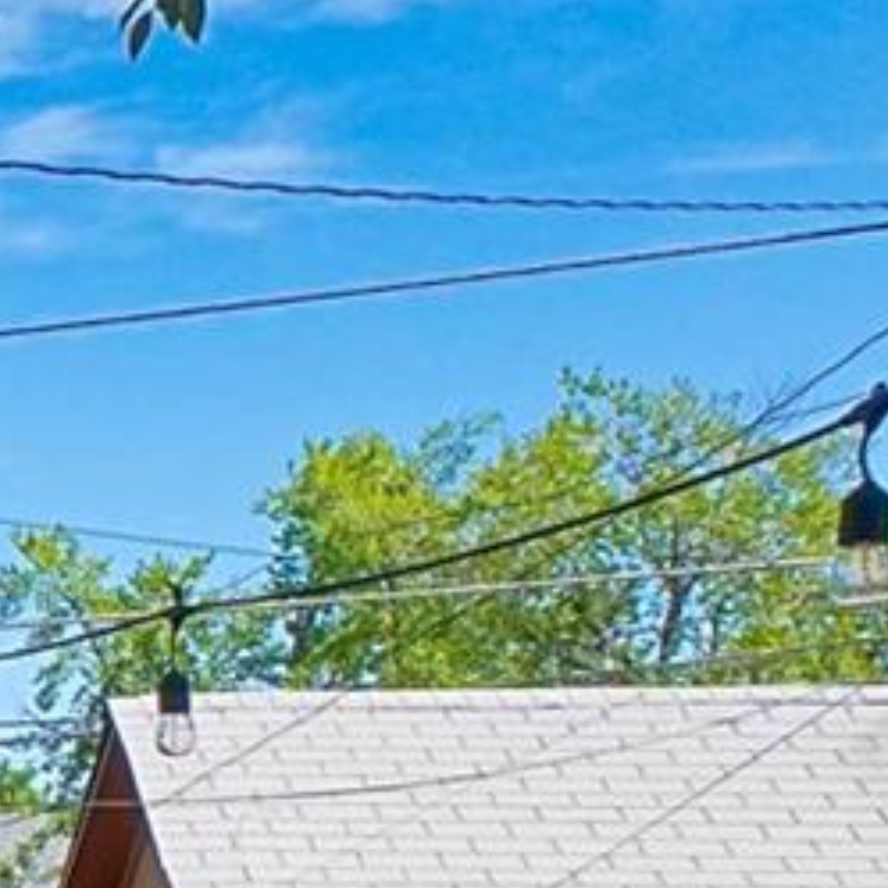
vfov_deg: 19.8
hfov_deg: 13.2
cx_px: -1444
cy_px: 1070
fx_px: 2380
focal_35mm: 82
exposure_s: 1/800
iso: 800
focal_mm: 10
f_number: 7.1
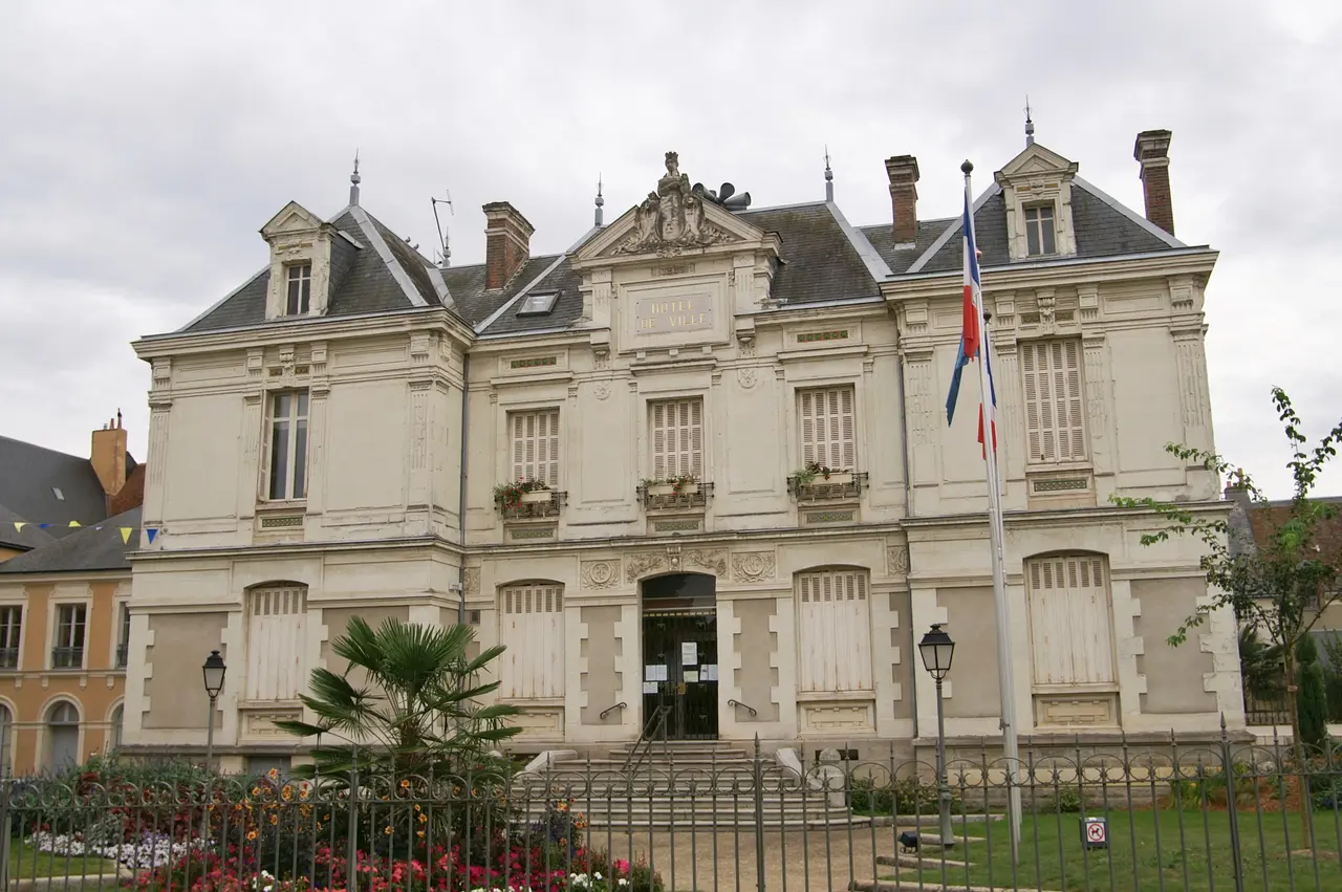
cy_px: 446
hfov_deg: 57.3
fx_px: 1229
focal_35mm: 33
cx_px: 671
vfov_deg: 39.9
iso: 100
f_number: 7.1
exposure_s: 1/250
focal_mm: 22
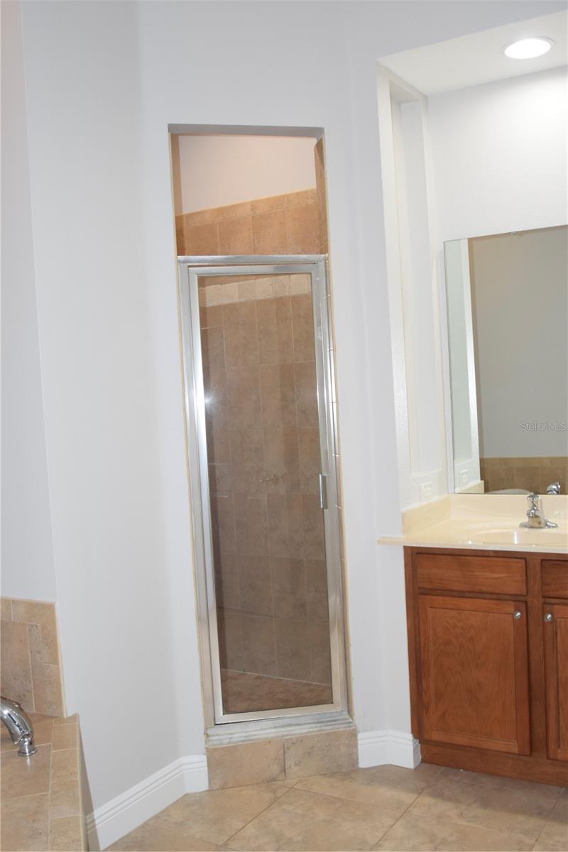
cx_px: 284
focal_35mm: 36
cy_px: 426
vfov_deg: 53.1
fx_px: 852
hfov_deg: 36.9
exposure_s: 1/100
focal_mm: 24
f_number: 4.5
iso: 800
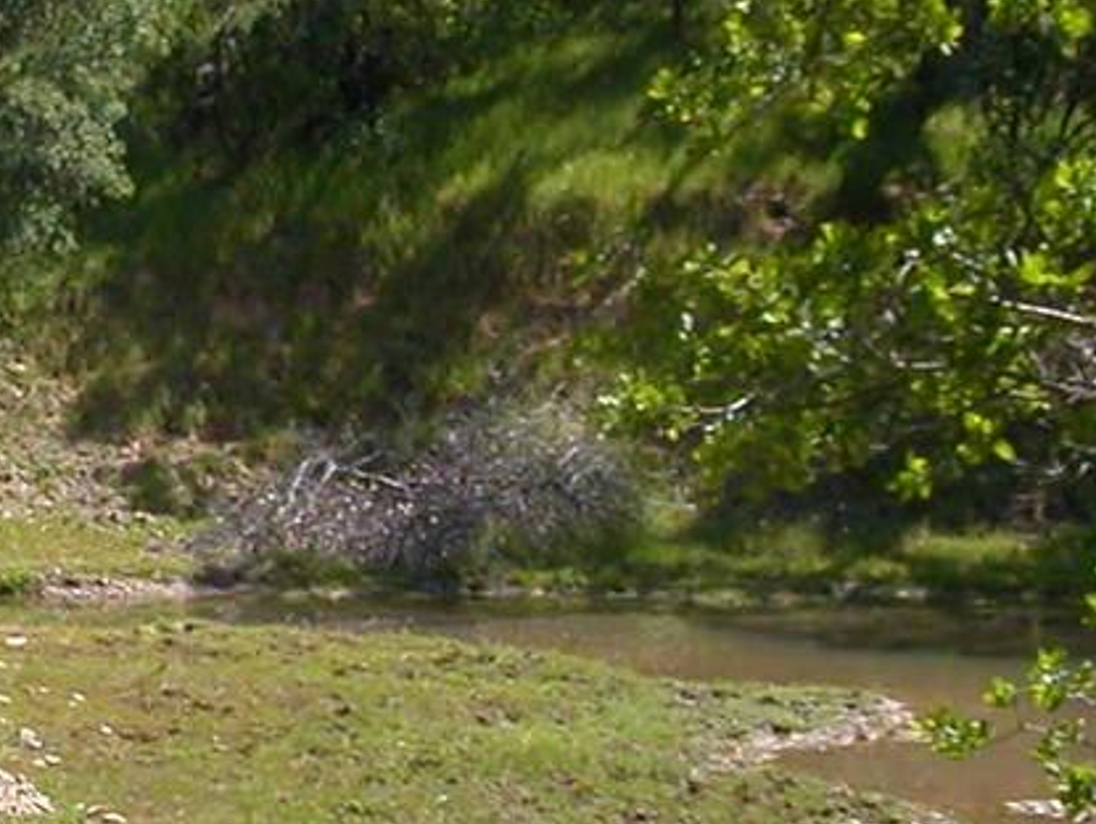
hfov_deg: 16.5
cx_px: -230
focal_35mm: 114
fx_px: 3613
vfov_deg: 13.0
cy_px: 380
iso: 100
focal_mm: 5.6
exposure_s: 1/344
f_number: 4.5
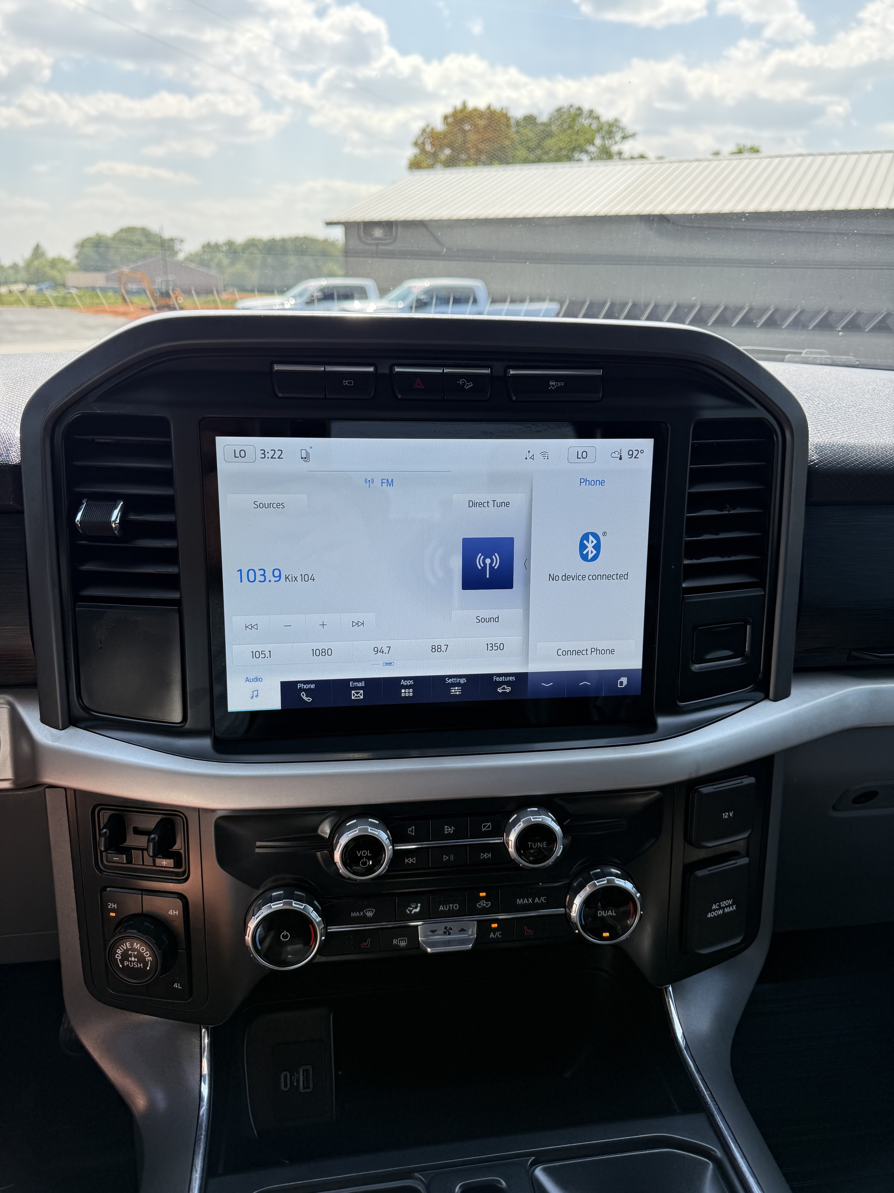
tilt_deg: -19.9
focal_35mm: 24
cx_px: 447
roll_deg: -1.1
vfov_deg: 71.6
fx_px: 826
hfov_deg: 56.8
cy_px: 596
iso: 80
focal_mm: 6.76
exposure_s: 1/649
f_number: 1.78
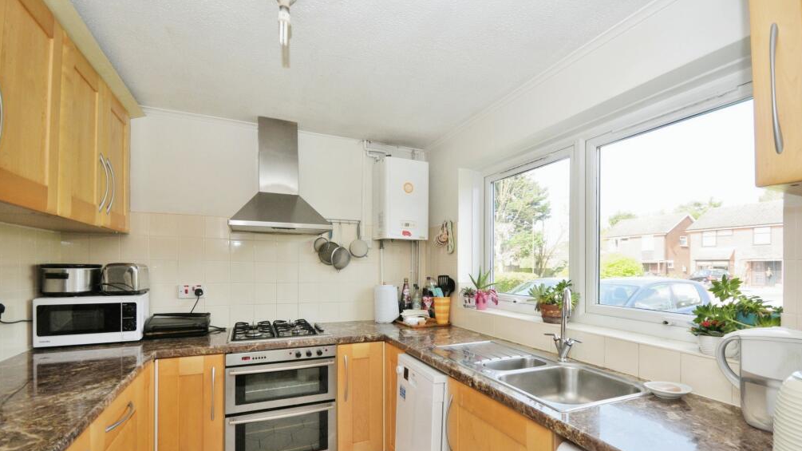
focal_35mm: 16
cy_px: 270
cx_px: 405
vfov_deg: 66.4
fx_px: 340
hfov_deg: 99.4
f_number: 6.3
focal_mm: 10
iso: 500
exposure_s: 1/160
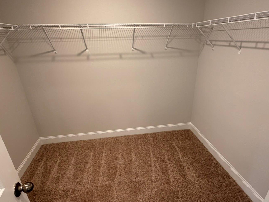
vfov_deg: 60.7
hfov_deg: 76.3
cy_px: 119
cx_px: 144
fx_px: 171
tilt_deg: -24.8
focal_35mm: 22
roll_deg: +3.4
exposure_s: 1/60
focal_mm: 2.22
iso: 200
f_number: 2.2
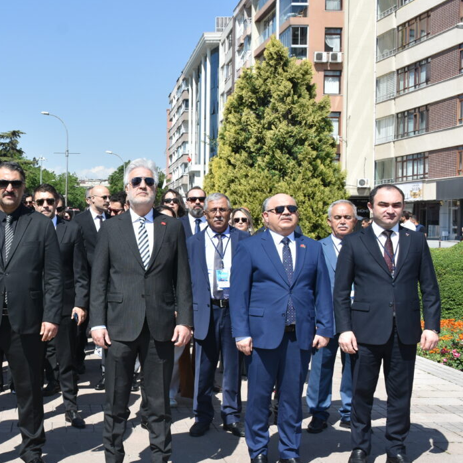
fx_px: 814
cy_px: 254
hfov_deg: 30.7
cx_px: 70
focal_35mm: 54
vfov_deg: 31.7
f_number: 8
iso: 220
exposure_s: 1/500
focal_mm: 23
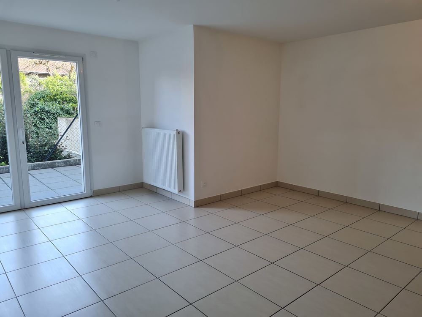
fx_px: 317
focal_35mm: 26
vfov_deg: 53.1
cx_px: 211
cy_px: 158
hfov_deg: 67.3
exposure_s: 1/100
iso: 64
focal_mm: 5.4
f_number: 1.8
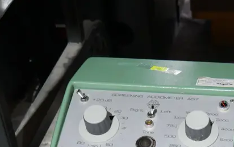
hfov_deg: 25.2
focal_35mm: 79
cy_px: 190
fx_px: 504
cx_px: 217
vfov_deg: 15.7
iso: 1000
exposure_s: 1/60
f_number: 3.6
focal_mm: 15
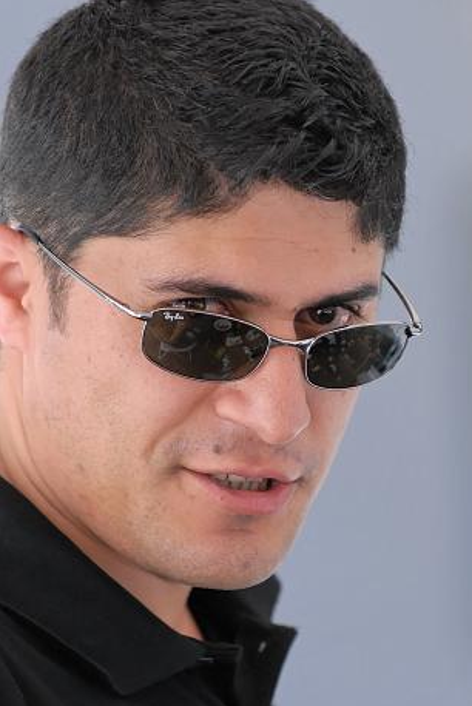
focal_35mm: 459
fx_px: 9013
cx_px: 261
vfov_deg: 4.5
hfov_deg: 3.0
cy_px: 487
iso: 400
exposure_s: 1/800
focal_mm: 200
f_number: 2.8
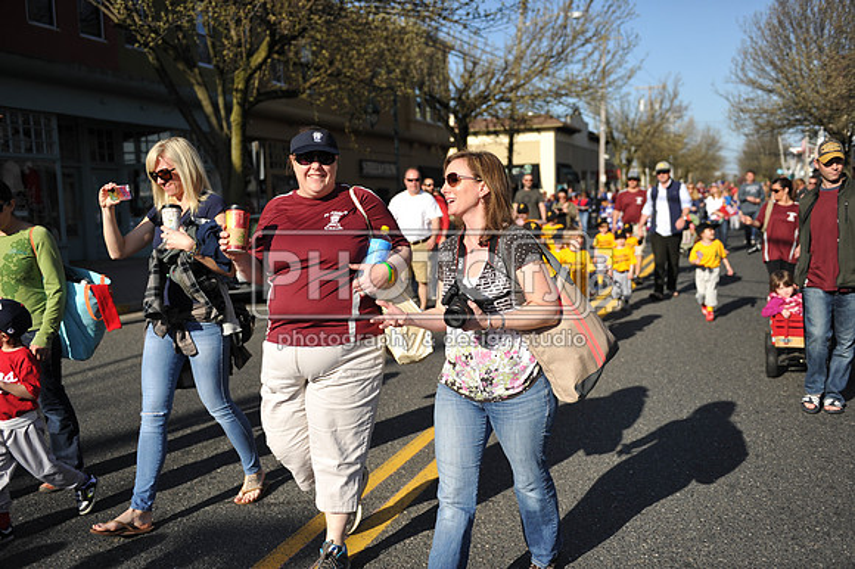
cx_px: 428
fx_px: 831
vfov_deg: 37.8
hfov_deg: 54.5
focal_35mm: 35
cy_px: 284
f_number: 2.8
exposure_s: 1/6400
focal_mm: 35
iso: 400
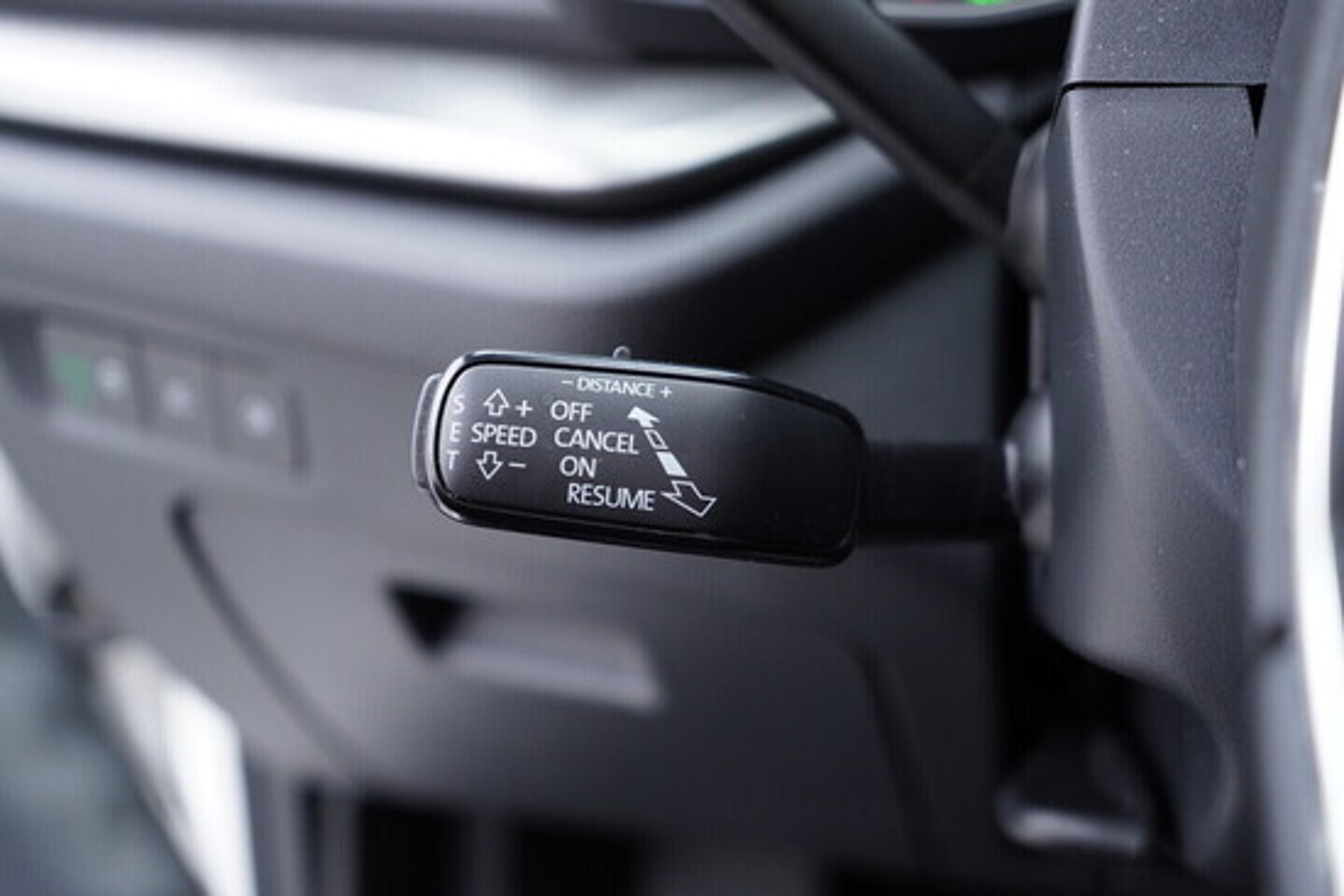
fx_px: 1344
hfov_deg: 53.1
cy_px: 448
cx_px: 672
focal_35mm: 36
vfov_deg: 36.9
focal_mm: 24
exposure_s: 1/40
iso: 400
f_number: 2.8
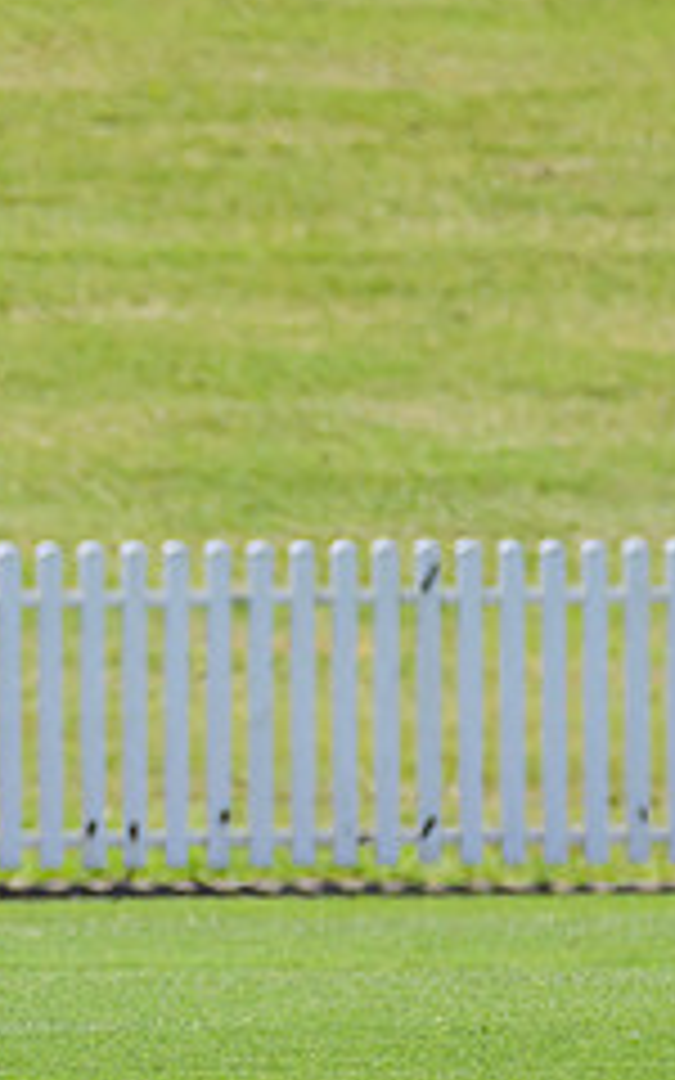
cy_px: 681
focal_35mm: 1552
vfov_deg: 1.4
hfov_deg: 0.8
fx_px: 45681
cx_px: -305
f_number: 7.1
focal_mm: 420
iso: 800
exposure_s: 1/2000
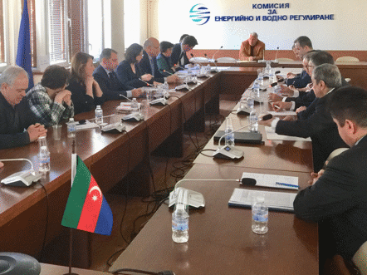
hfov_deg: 39.5
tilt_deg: -3.9
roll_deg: -0.2
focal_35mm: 48
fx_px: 509
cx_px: 148
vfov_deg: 29.6
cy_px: 60
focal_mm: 4.15
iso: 125
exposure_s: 1/17
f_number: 2.2
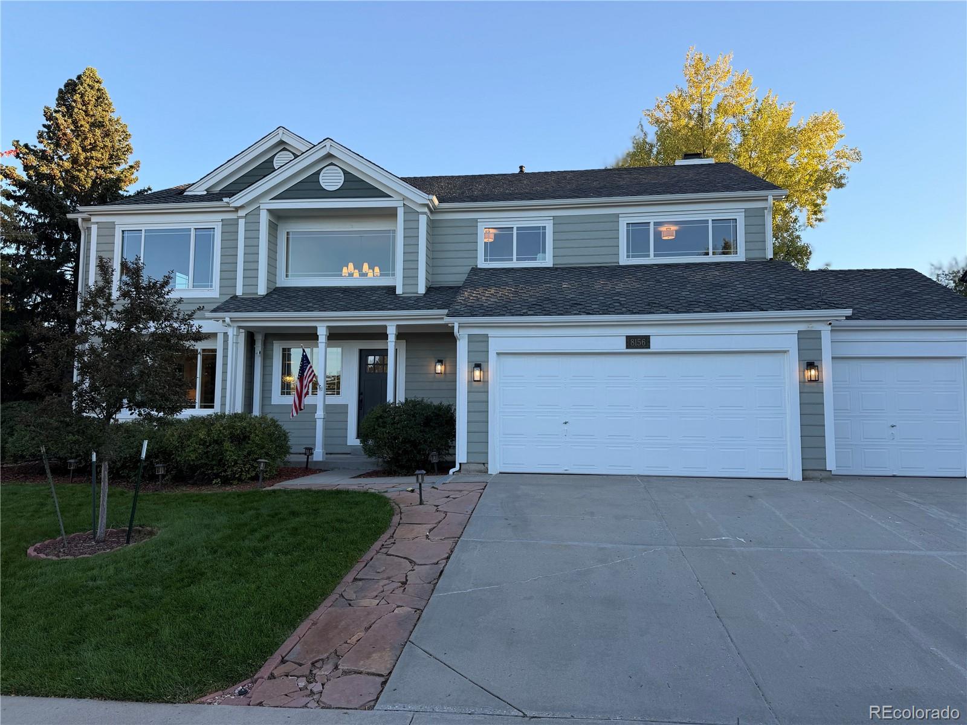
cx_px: 484
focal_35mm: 24
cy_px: 362
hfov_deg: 71.6
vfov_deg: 56.8
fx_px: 670
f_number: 1.78
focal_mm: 6.76
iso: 80
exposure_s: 1/735
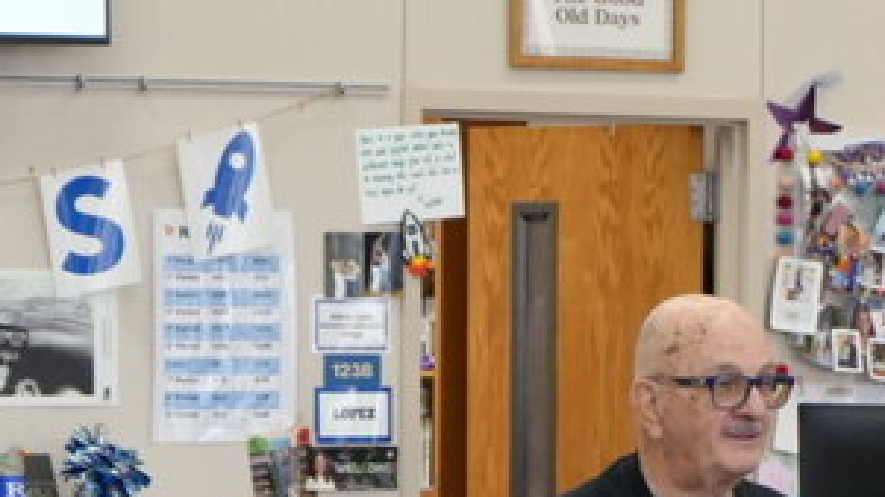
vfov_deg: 4.9
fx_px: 5770
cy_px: 841
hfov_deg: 8.8
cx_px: 641
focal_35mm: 246
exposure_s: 1/160
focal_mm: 69
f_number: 5.6
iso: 2500
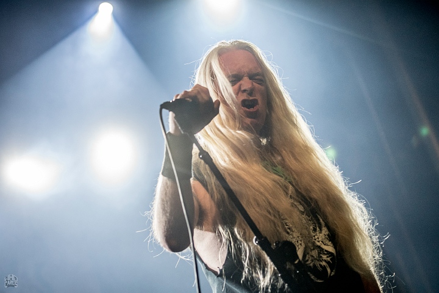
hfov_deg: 19.5
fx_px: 1280
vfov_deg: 13.0
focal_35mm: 105
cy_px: 146
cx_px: 220
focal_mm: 70
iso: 1600
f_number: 2.8
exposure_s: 1/100
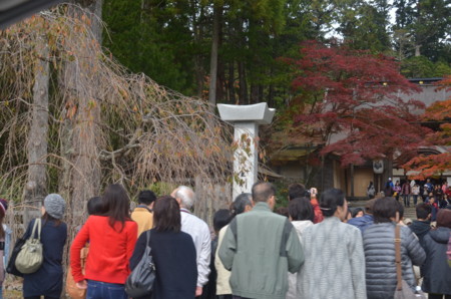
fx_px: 713
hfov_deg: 35.1
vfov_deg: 23.7
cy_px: 150
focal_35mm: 57
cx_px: 226
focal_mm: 38
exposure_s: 1/200
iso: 200
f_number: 7.1
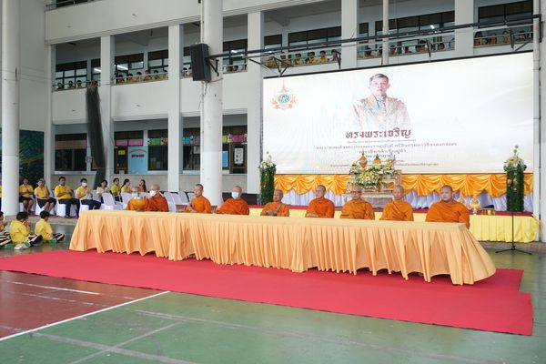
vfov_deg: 38.4
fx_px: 523
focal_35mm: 34
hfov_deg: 55.1
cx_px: 273
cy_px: 182
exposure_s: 1/50
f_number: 5.6
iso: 500
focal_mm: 23
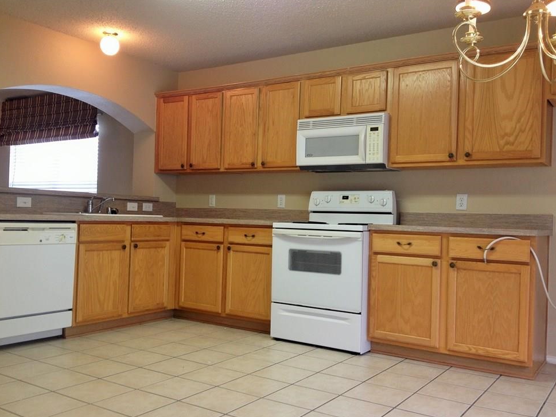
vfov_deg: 38.6
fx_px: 594
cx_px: 273
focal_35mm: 37
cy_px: 218
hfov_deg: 50.2
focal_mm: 4.28
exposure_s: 1/20
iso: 64
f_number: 2.4
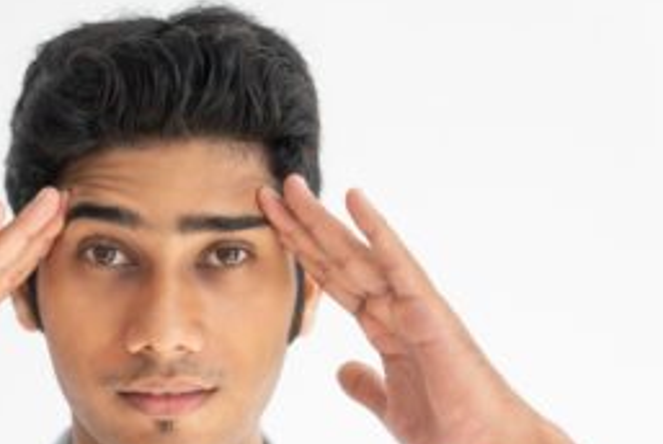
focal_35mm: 98
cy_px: 327
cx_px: 181
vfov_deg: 14.0
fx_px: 1807
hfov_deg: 20.7
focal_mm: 63
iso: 125
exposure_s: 1/160
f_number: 5
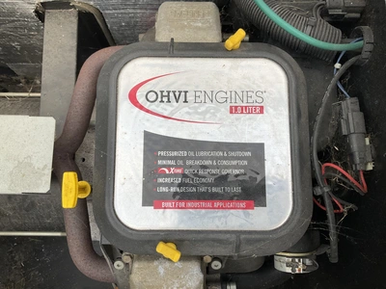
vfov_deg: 48.2
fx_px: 323
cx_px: 193
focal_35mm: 29
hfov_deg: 61.7
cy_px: 144
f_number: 1.8
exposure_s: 1/122
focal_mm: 3
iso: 20
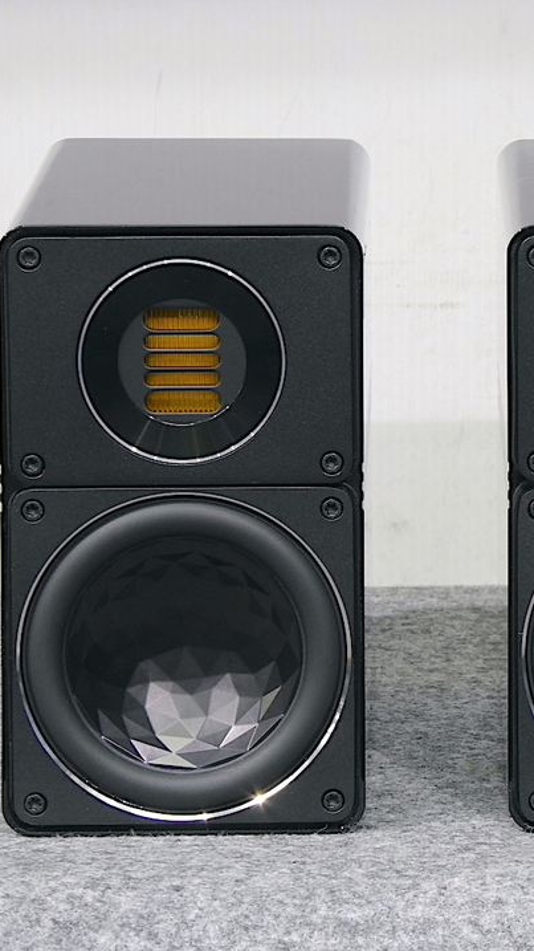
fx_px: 6322
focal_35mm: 251
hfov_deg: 4.8
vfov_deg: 8.6
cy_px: 475
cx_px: 439
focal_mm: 30.9
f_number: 5.6
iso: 100
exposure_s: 1/2
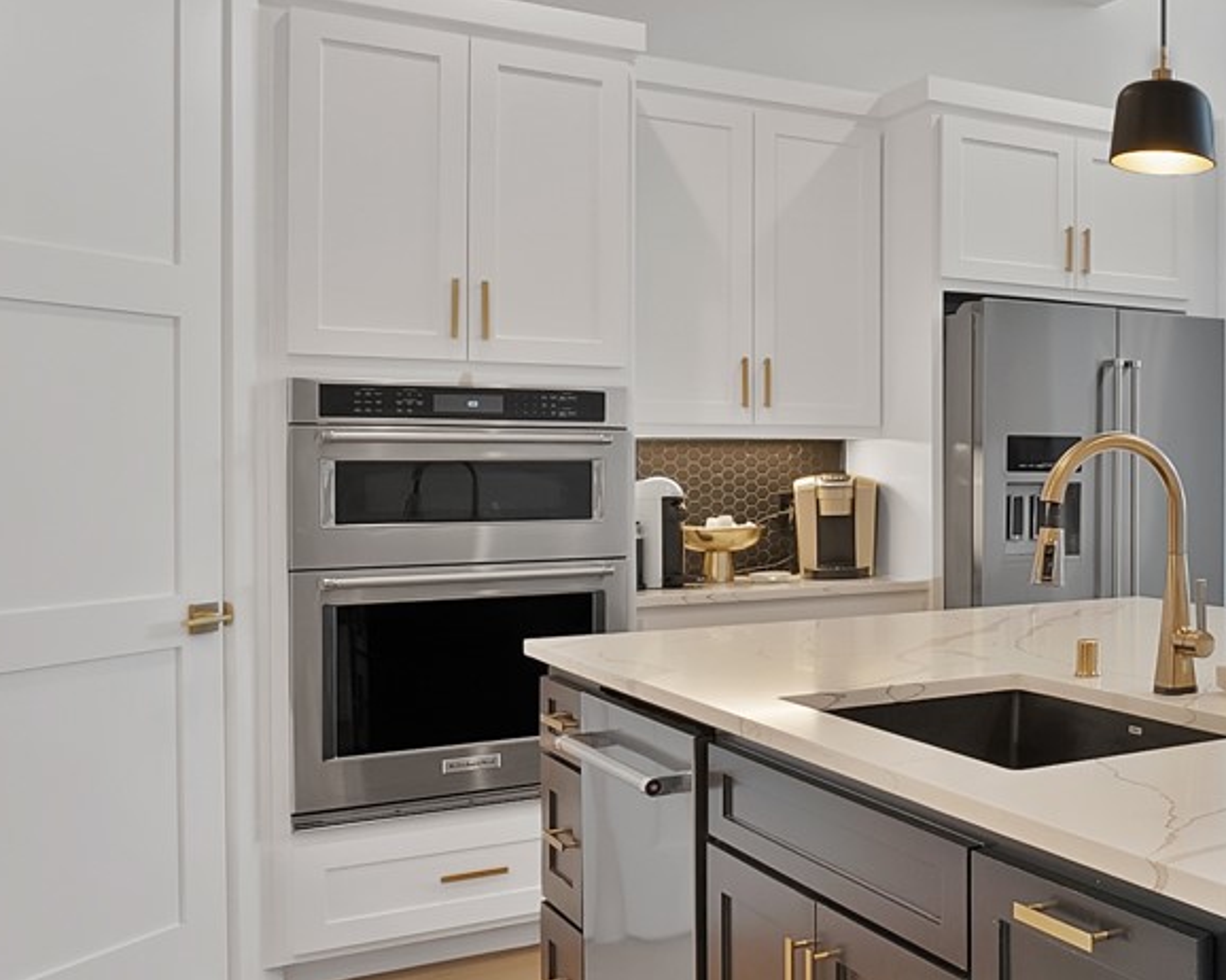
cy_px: 479
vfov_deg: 38.2
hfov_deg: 37.4
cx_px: 1417
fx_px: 1415
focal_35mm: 39
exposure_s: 1/4
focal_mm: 12
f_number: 9
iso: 640
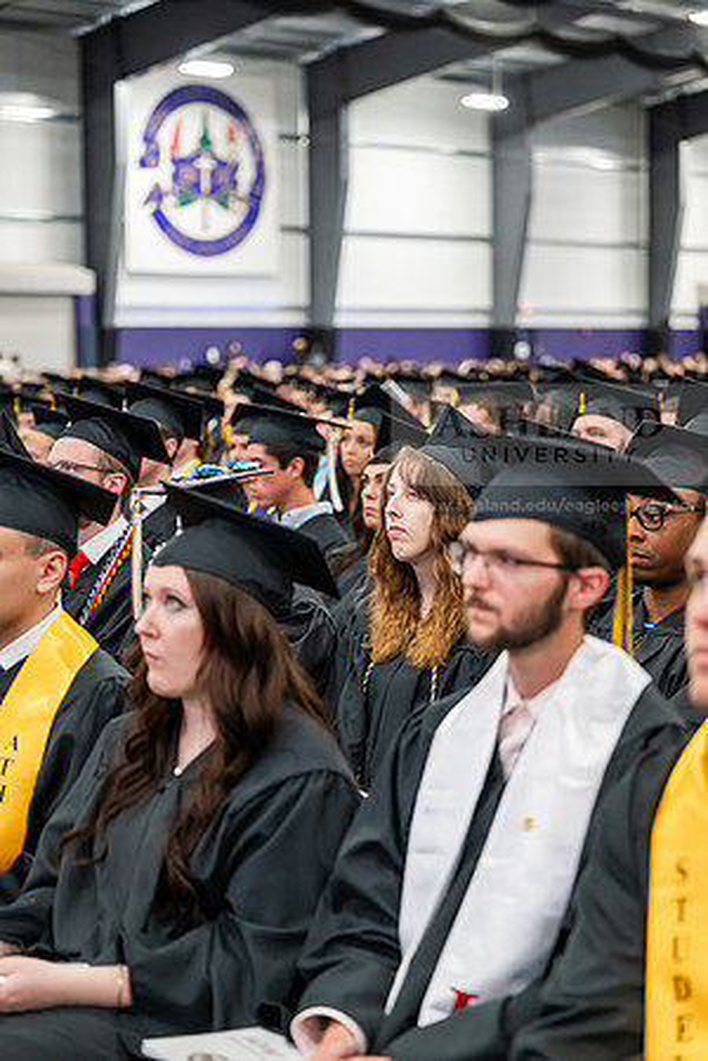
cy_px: 530
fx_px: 2065
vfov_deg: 28.8
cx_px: 354
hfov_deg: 19.5
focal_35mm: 70
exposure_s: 1/200
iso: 2500
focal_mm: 70
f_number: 2.8
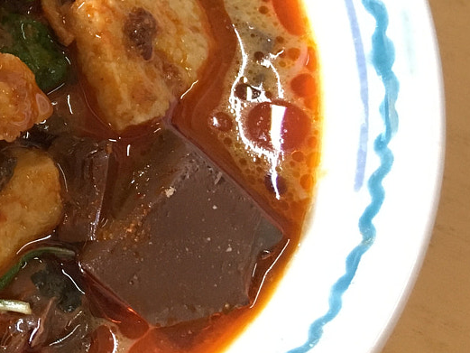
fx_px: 1209
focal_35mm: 89
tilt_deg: -57.2
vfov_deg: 16.1
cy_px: -51
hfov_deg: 19.7
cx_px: -190
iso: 160
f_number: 2.2
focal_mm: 4.15
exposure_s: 1/33
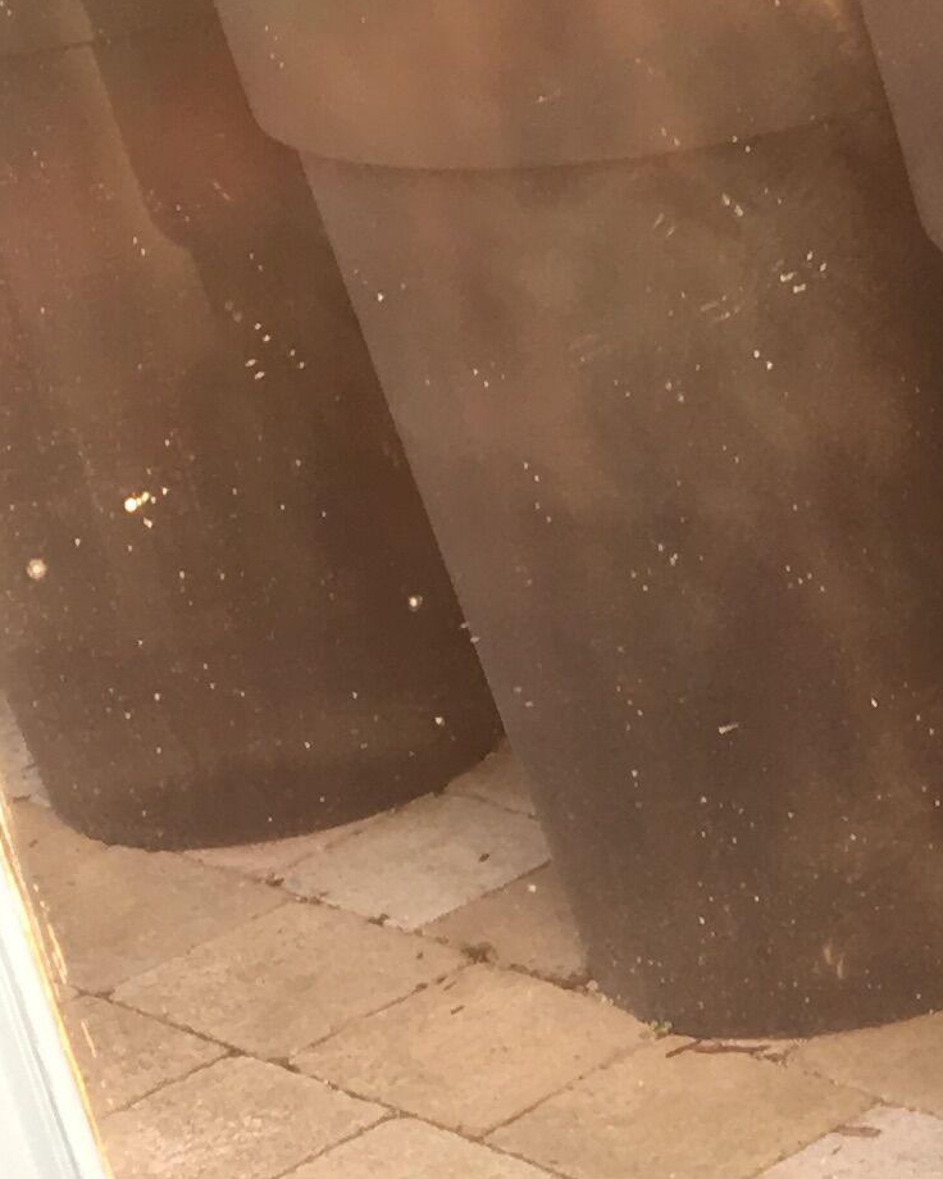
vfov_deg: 14.9
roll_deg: +8.6
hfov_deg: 11.9
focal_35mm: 124
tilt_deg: -29.5
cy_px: 1469
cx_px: 1362
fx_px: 4326
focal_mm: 4.15
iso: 25
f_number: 2.2
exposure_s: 1/100
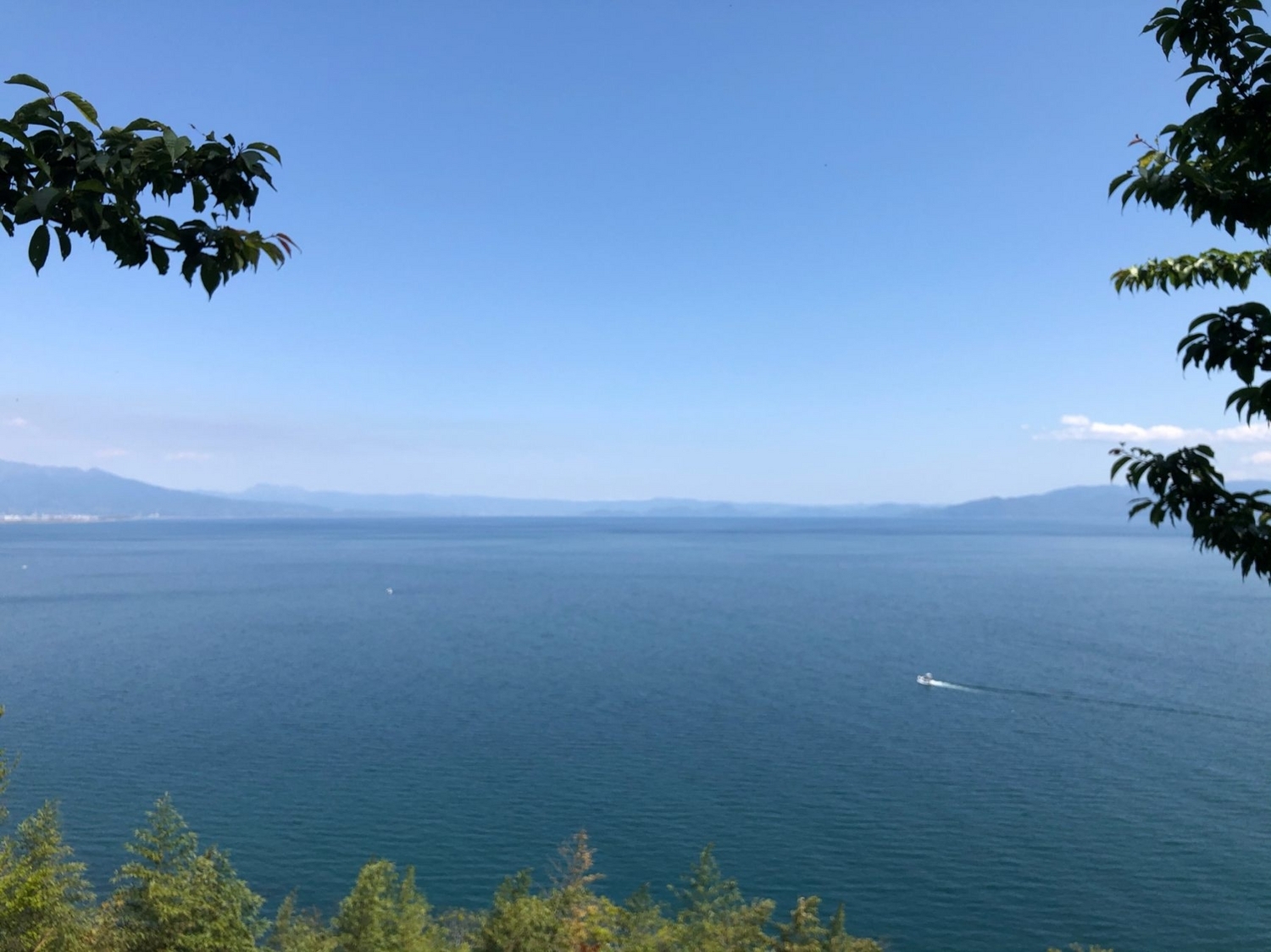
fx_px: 1028
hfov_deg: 63.5
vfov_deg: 49.7
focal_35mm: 28
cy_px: 476
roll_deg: +1.2
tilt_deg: -1.0
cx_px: 636
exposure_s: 1/2433
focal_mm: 3.99
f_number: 1.8
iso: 20
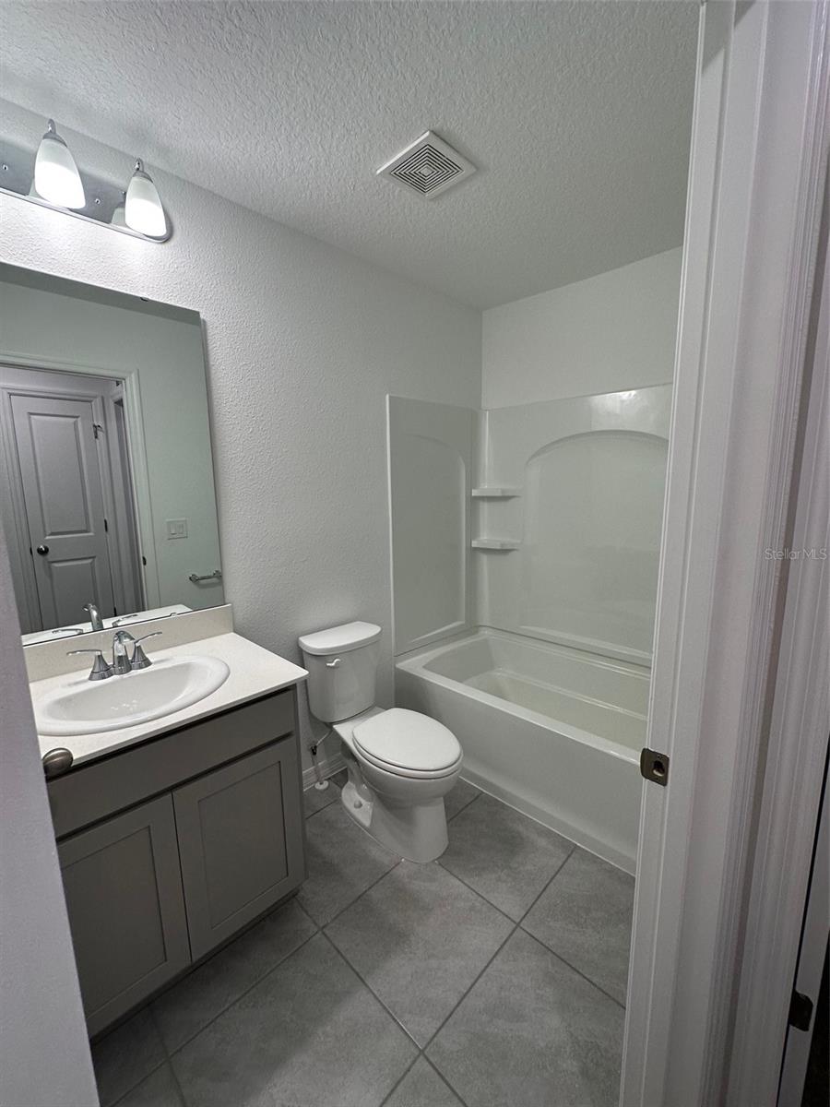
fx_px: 448
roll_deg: +1.2
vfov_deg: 102.1
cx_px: 415
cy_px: 554
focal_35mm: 14
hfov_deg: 85.7
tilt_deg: -9.6
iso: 100
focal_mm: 2.22
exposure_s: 1/120
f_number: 2.2
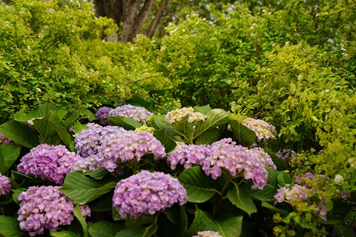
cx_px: 178
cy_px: 118
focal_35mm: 40
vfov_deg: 33.4
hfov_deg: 48.5
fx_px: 396
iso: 250
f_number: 5.6
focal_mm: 40
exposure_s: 1/400
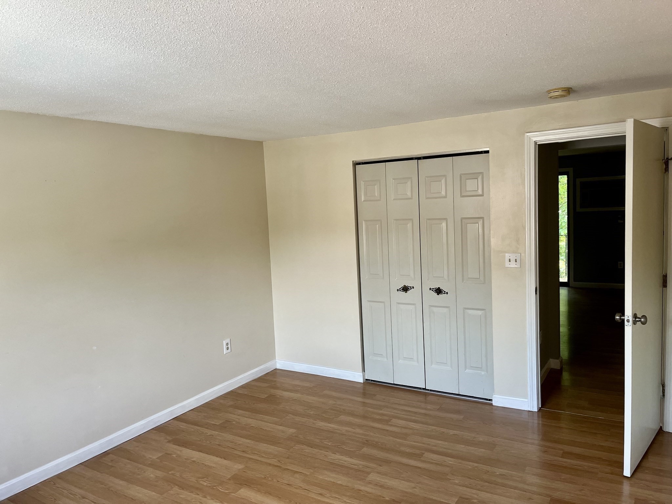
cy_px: 252
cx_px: 336
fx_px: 505
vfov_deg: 53.1
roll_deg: +3.5
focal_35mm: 26
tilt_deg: -5.0
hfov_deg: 67.3
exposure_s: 1/121
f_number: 1.6
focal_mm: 5.1
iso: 100
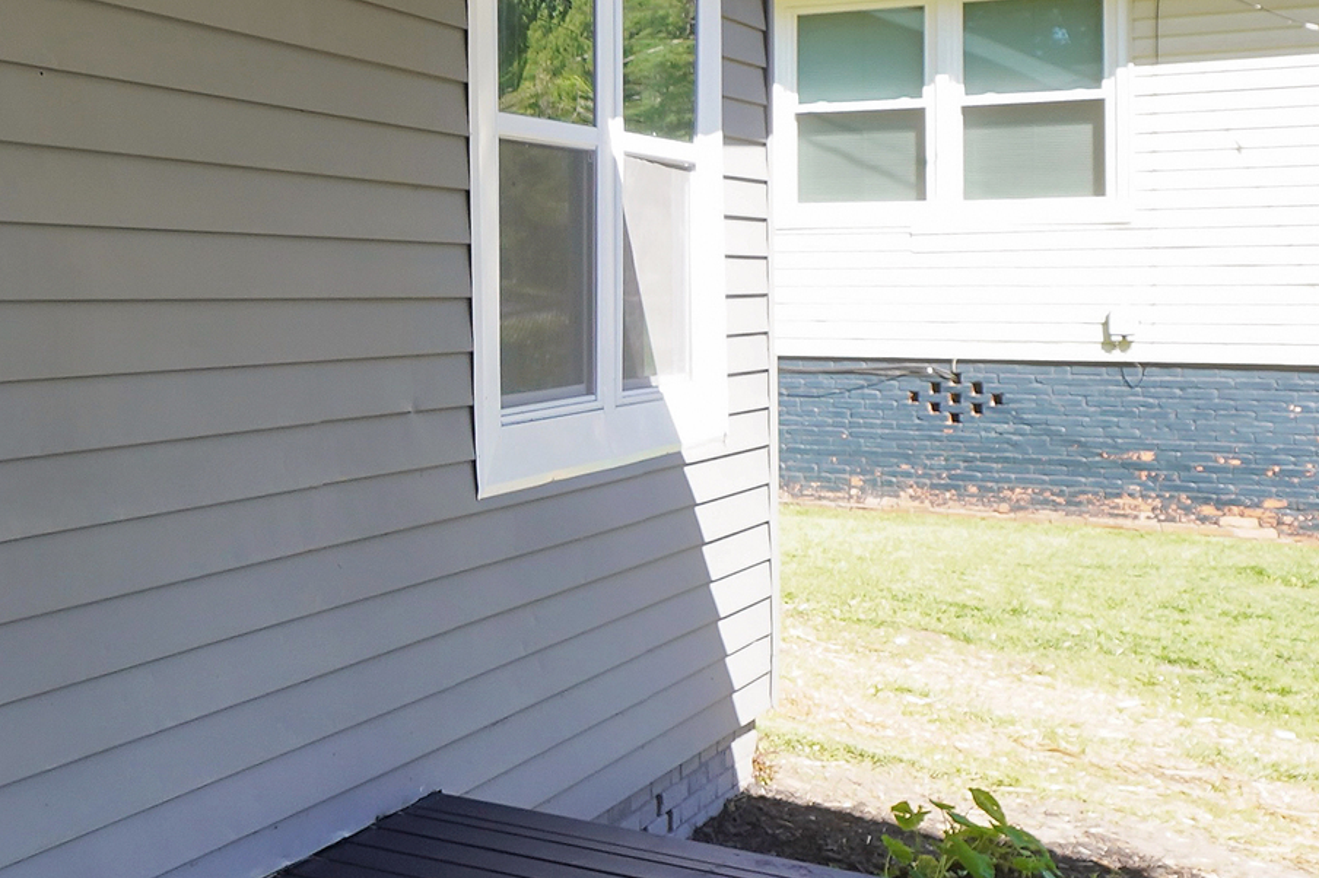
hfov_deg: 32.2
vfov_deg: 26.5
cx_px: -266
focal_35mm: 51
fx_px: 1868
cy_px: 443
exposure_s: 1/100
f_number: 5.6
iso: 100
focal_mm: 10
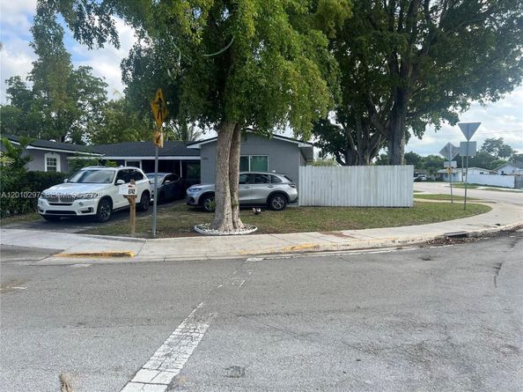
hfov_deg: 67.3
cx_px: 262
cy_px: 196
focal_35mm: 26
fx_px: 393
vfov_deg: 53.0
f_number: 1.5
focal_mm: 5.7
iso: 50
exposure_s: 1/1412
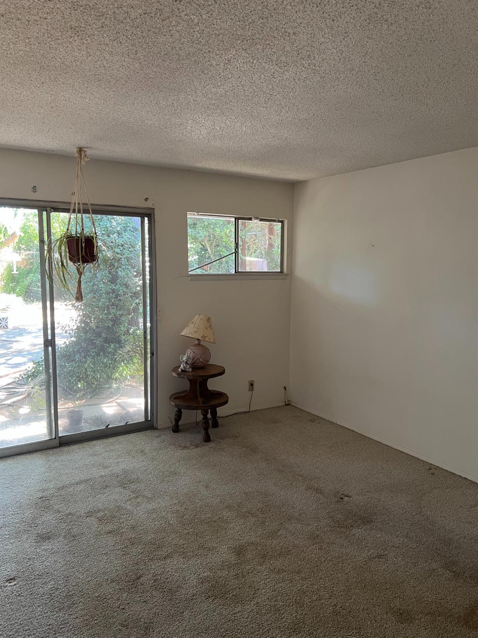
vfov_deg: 67.3
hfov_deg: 53.1
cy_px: 319
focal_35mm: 26
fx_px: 479
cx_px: 239
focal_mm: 5.7
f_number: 1.5
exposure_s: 1/60
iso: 160
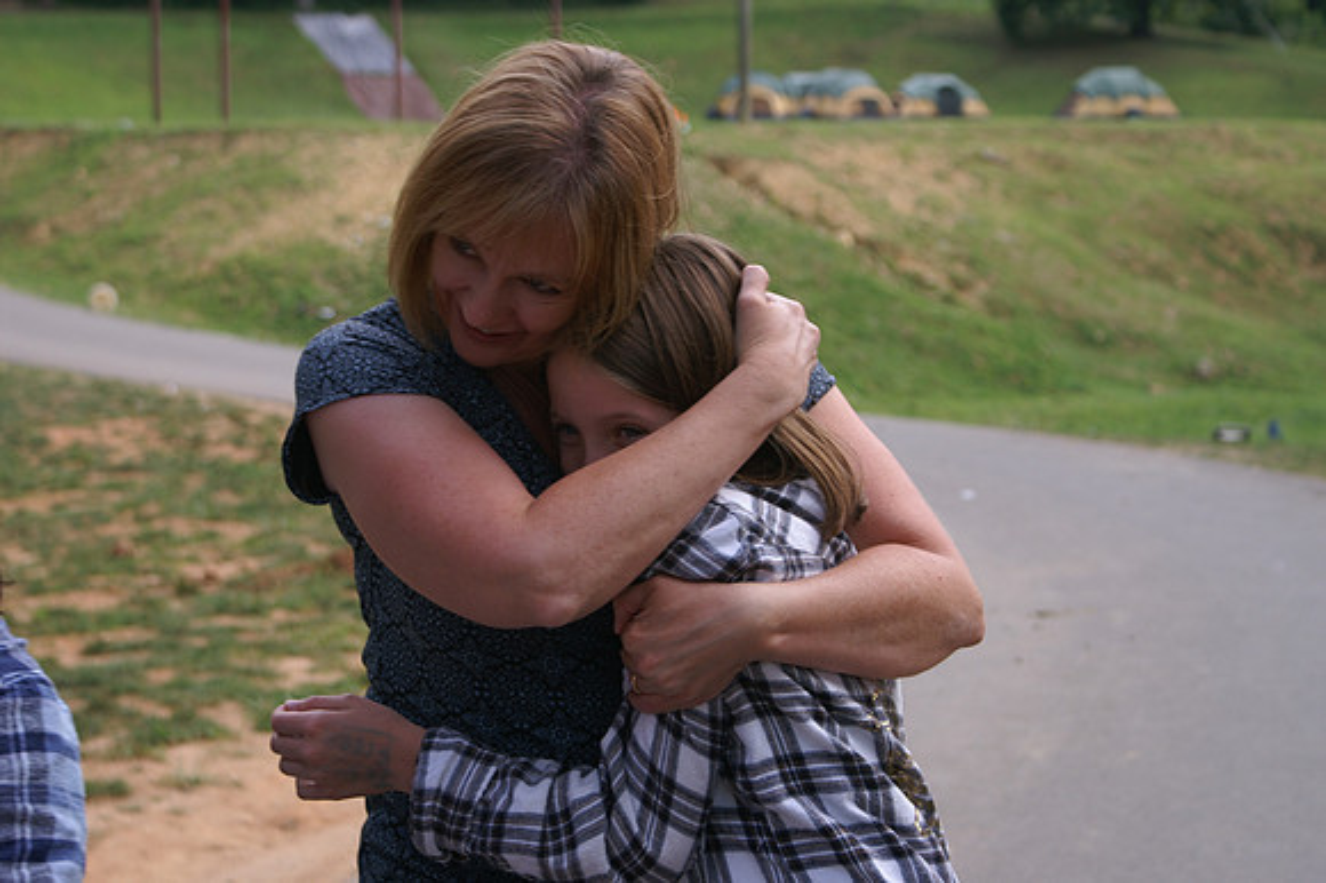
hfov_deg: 27.0
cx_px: 663
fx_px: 2761
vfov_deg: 18.2
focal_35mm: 75
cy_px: 442
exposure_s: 1/160
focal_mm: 50
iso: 100
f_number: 6.3
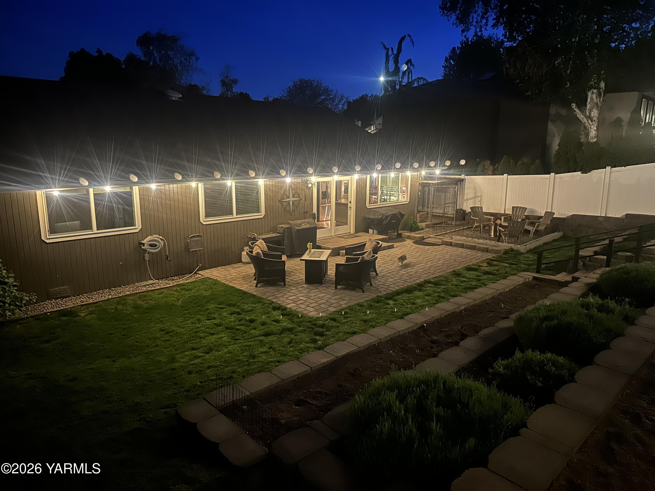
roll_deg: -0.7
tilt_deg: -11.8
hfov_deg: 71.6
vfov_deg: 56.8
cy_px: 246
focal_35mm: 24
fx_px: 454
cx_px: 328
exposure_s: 1/9
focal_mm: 6.86
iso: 2500
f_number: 1.78
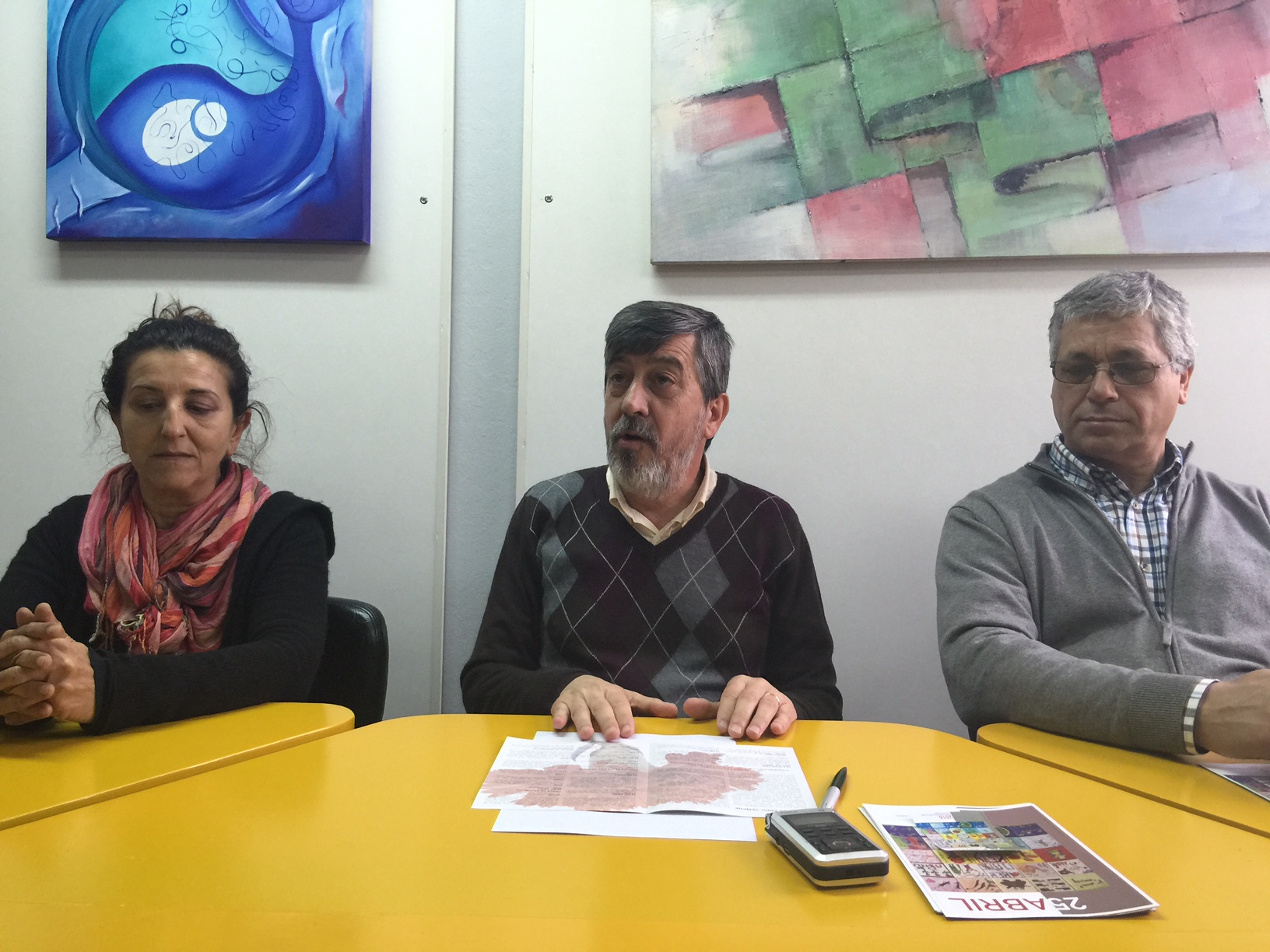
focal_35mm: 29
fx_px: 1064
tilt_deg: -0.4
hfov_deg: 61.7
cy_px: 476
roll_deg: -2.0
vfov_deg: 48.2
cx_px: 635
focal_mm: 4.15
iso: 50
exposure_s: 1/33
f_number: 2.2
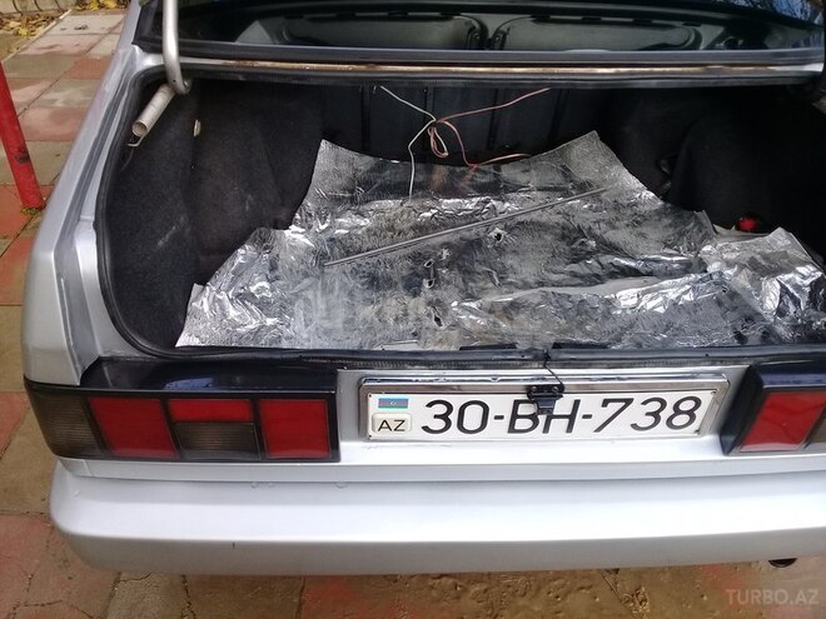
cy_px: 310
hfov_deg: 58.4
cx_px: 413
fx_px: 740
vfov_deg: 45.4
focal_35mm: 31
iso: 50
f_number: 2.2
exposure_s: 1/245
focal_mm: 3.3
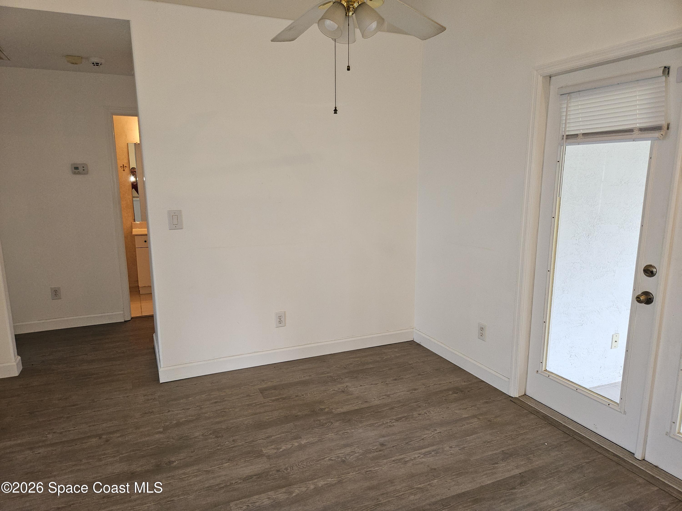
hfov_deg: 73.9
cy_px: 256
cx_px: 341
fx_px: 453
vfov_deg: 58.9
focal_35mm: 23
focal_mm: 5.4
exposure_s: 1/60
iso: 100
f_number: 1.8
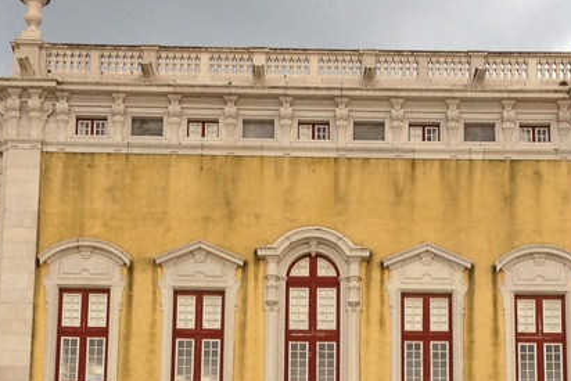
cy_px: 466
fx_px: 1682
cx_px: 334
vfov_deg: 12.6
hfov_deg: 19.3
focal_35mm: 106
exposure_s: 1/150
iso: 64
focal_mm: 4.28
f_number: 2.4
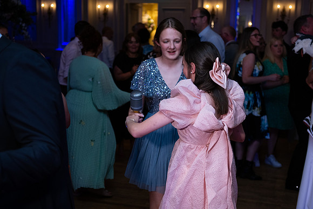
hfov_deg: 38.2
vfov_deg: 26.0
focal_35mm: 52
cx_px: 156
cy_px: 104
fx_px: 452
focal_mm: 52
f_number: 3.5
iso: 640
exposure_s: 1/160
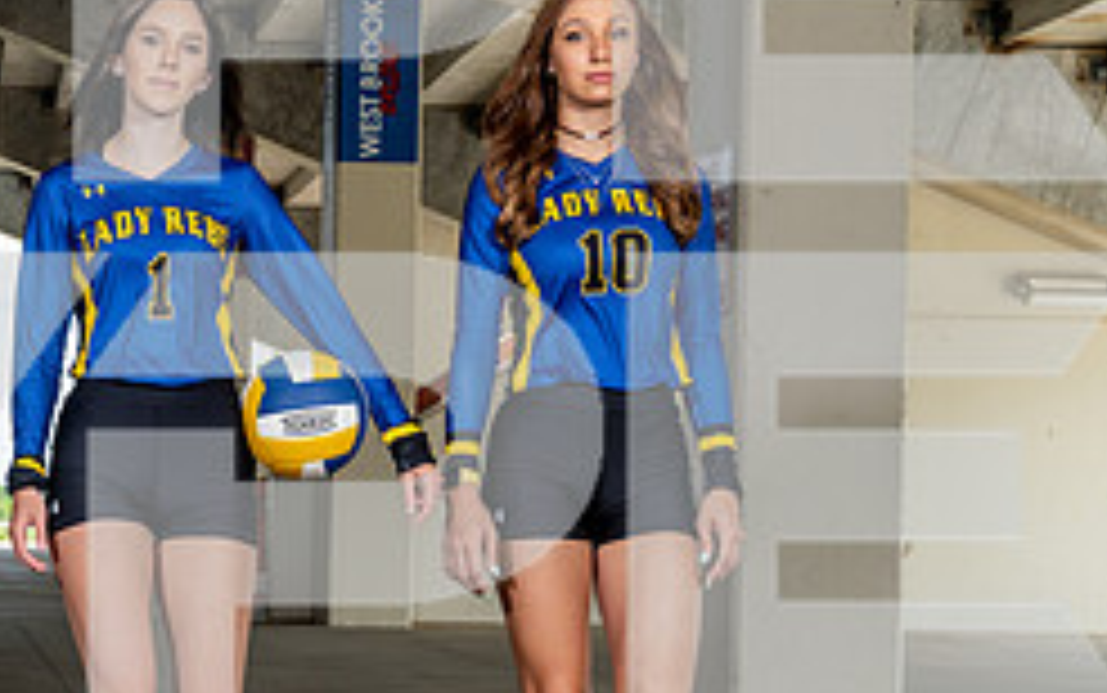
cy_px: 493
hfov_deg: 25.5
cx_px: 0
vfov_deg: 16.9
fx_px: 2324
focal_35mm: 77
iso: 100
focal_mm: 32
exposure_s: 1/125
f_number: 8
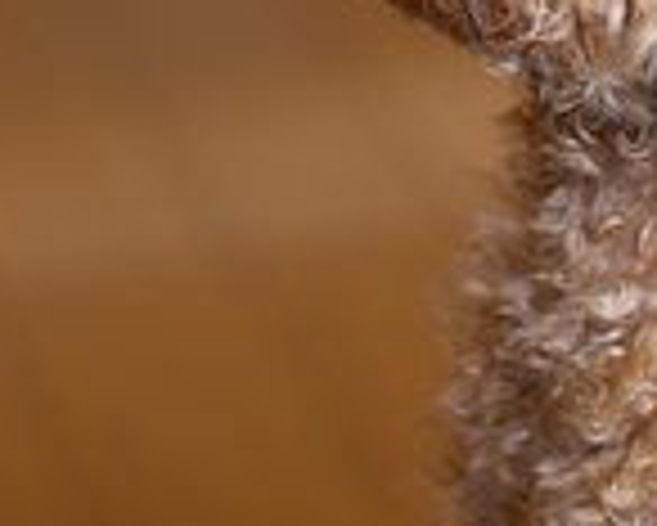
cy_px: -189
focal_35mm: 247
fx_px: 4806
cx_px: 666
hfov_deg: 7.8
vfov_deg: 6.2
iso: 200
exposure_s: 1/125
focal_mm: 50
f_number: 2.4
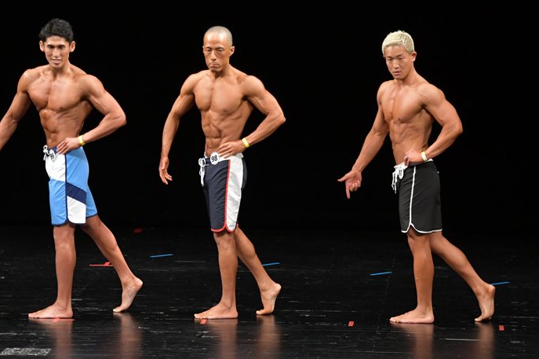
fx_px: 3800
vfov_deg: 5.4
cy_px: 182
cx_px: 243
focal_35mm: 254
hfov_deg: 8.1
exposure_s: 1/400
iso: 3200
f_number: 5.6
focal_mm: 150
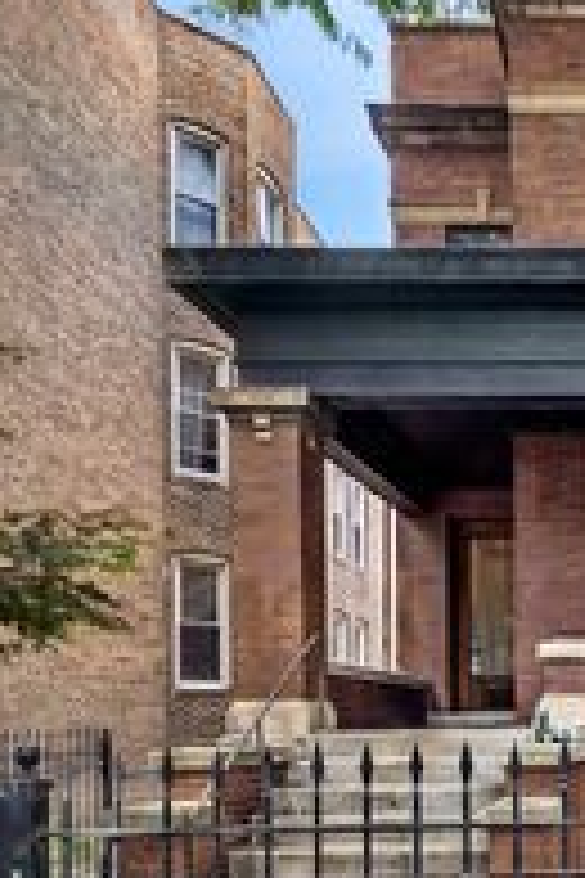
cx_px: 756
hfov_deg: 29.7
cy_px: 437
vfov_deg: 53.1
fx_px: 877
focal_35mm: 36
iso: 200
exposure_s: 1/50
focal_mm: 14
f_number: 8
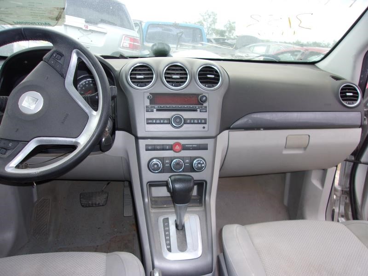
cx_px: 184
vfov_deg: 51.4
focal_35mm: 27
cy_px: 138
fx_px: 287
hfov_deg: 65.3
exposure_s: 1/170
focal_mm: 4.9
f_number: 3
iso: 80
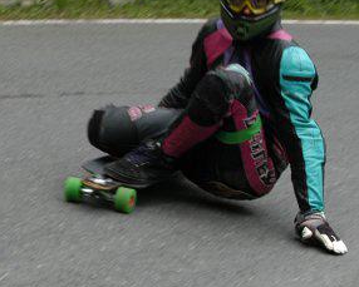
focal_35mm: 119
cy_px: 117
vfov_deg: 12.9
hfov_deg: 16.0
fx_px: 1266
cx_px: 71
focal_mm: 35
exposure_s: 1/250
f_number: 5.6
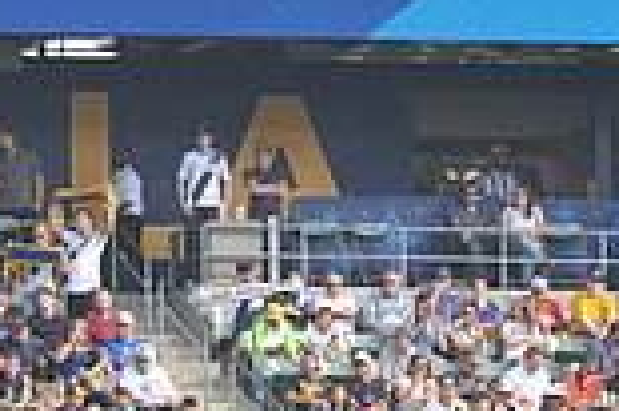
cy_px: -40
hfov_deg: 3.4
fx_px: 10306
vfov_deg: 2.3
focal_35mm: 600
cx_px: -172
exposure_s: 1/200
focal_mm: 160
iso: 200
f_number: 7.1
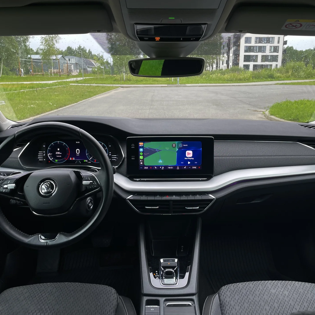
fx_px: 319
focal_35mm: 31
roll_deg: -0.1
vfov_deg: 52.5
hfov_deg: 52.5
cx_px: 164
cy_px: 159
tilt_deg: -14.1
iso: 64
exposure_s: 1/121
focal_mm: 4.2
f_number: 1.6
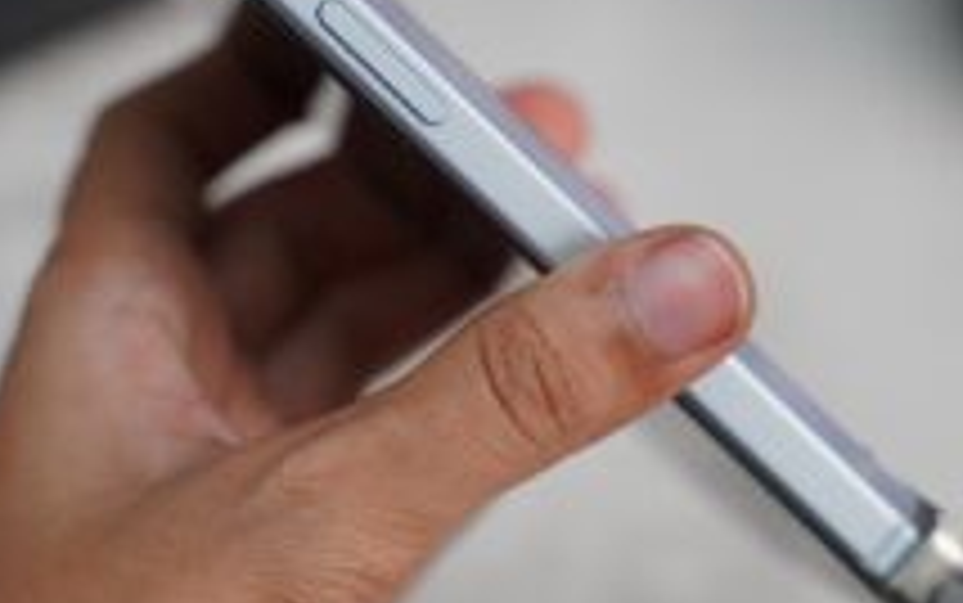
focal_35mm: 118
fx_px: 3099
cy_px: 173
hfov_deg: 17.7
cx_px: 500
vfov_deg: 11.1
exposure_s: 1/80
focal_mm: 62
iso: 800
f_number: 4
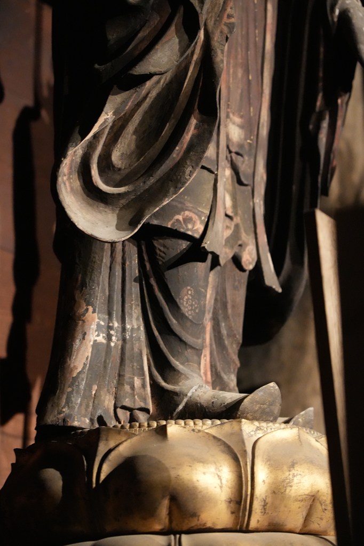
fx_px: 1593
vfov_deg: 19.5
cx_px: 182
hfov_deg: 13.0
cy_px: 273
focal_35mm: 105
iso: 12800
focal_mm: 105
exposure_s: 1/60
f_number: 4
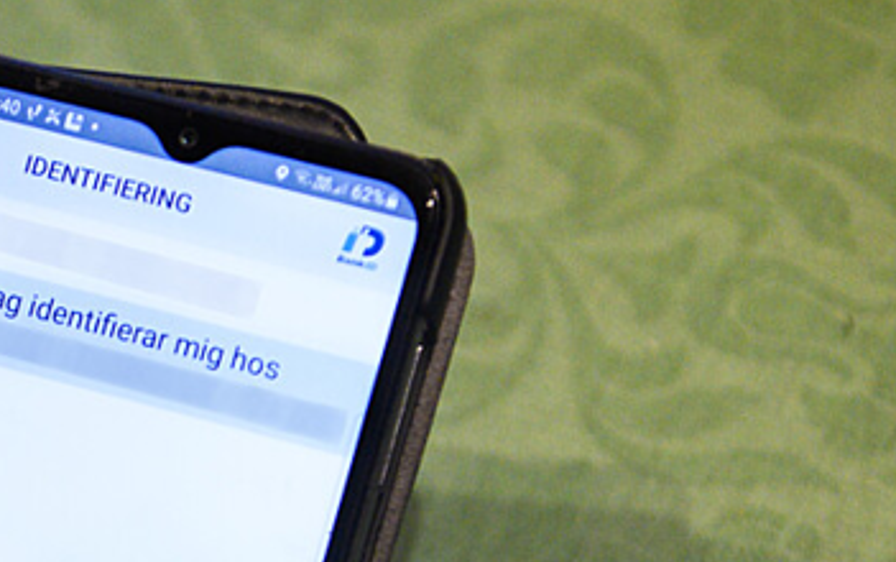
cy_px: 681
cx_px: -8
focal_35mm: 203
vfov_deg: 6.4
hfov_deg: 10.2
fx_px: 4961
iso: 3200
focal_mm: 70
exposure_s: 1/640
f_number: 3.5
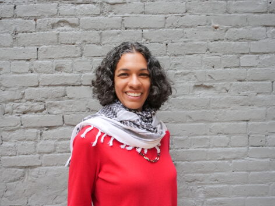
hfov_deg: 54.0
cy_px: 103
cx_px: 138
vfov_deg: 41.8
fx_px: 270
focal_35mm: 34
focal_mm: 17
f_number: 3.5
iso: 1600
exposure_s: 1/400
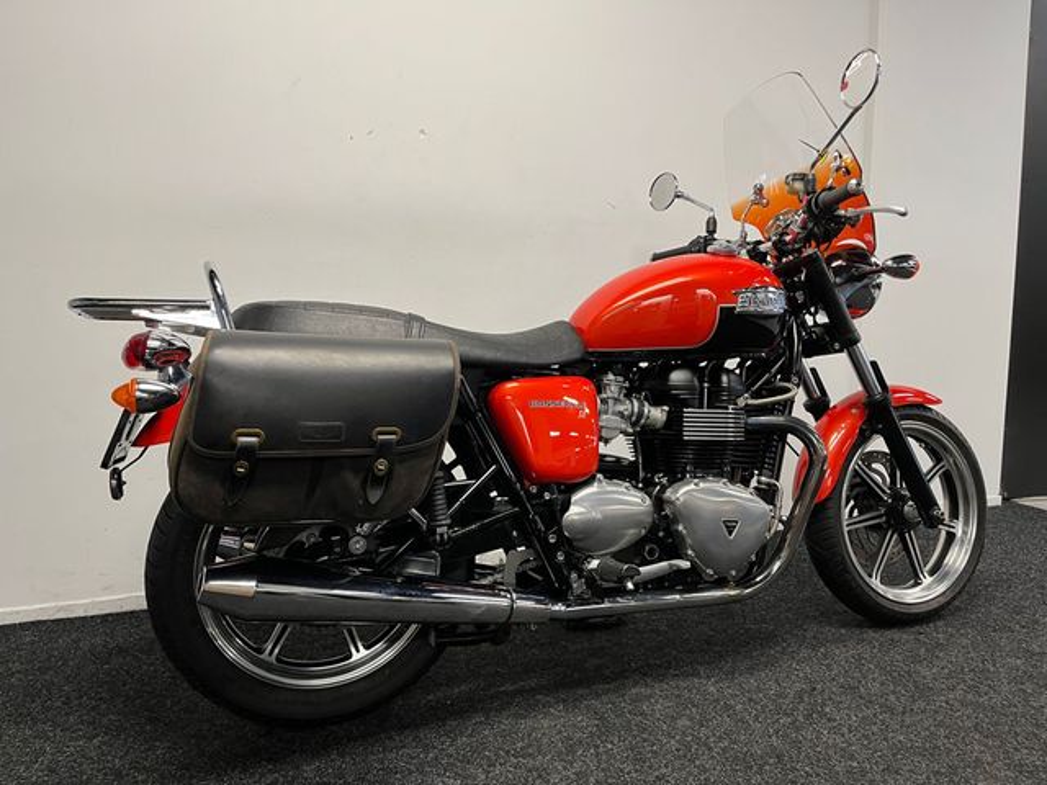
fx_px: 786
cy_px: 392
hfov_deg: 67.3
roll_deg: +0.3
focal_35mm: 26
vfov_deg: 53.1
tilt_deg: -8.0
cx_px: 524
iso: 80
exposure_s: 1/50
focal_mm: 5.1
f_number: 1.6
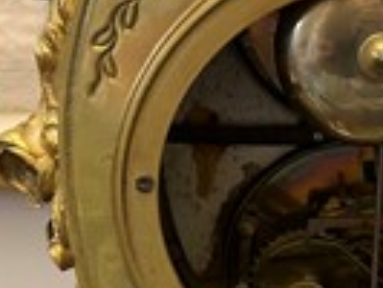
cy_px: 207
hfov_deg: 24.0
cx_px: 374
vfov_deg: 18.8
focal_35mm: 78
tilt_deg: -20.7
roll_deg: -2.0
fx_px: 864
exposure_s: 1/50
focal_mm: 5.7
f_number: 1.5
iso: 200
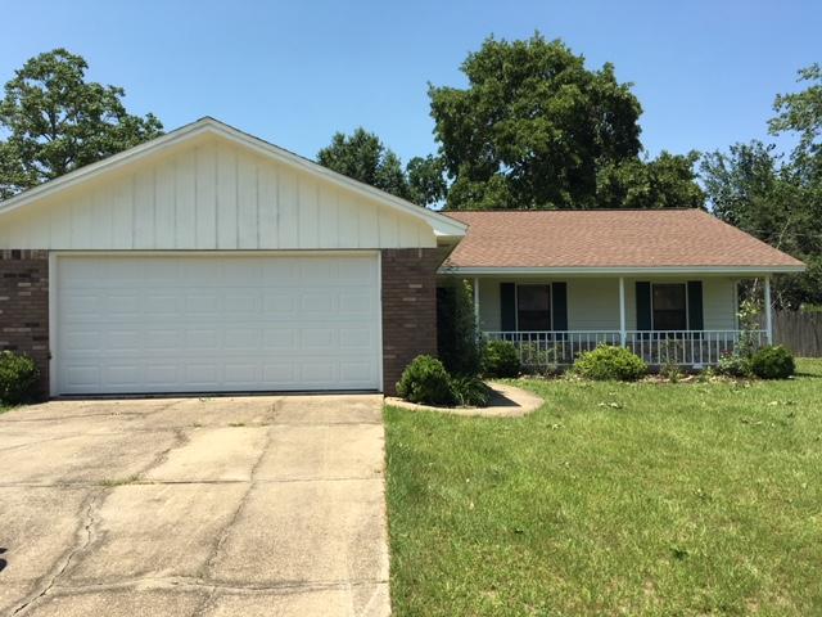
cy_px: 308
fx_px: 689
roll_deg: +2.3
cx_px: 411
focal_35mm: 29
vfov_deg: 48.2
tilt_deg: +3.4
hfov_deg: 61.7
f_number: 2.2
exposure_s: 1/1166
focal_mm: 4.15
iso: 25
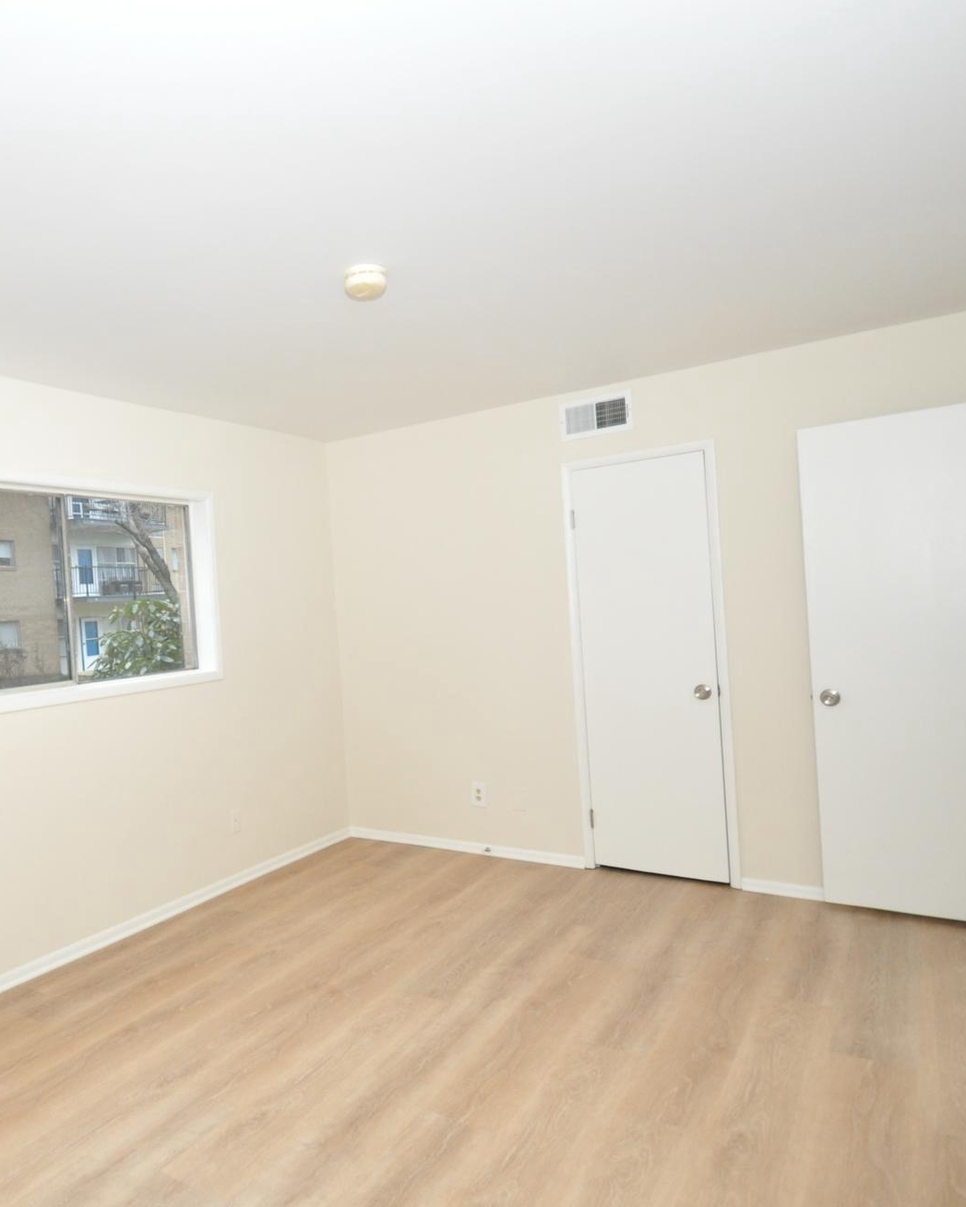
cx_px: 256
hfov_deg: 60.1
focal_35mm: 22
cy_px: 624
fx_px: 786
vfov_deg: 75.0
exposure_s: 1/60
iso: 800
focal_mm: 10
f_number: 4
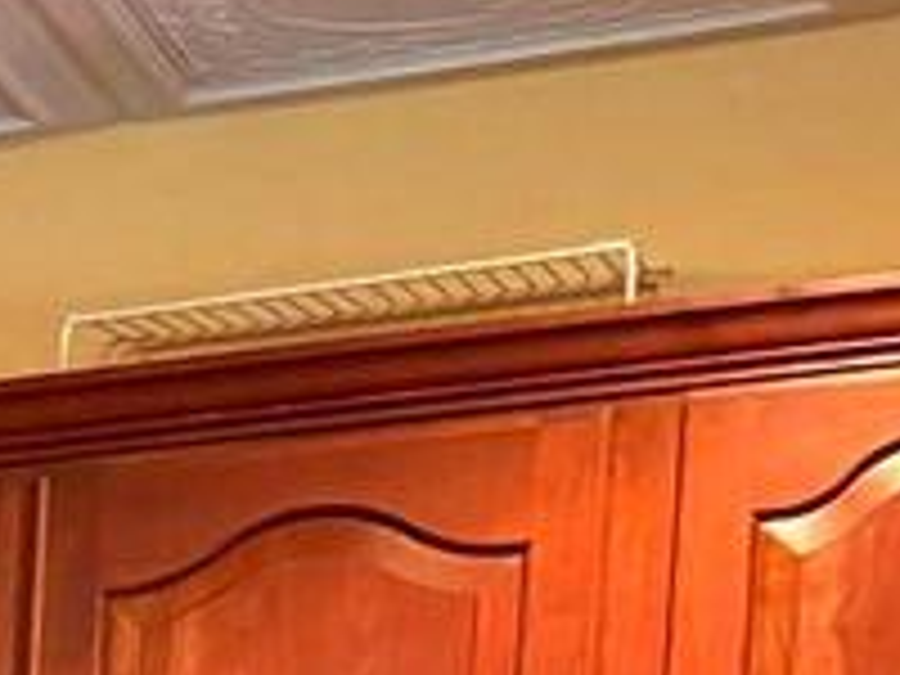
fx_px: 4862
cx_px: -1827
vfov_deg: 6.9
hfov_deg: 8.7
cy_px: 2223
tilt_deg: -6.7
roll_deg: +1.1
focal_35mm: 187
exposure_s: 1/60
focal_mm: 5.96
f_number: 1.6
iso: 400
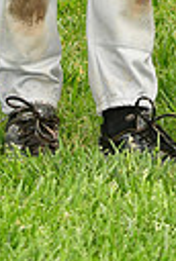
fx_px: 3464
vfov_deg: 4.3
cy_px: -273
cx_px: 322
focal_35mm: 475
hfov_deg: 2.9
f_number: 5
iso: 200
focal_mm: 70
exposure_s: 1/500
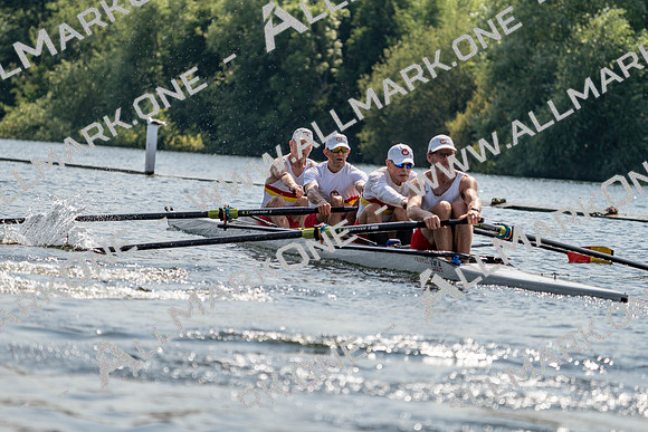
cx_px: 324
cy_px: 216
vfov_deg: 6.7
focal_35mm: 205
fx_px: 3691
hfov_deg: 10.0
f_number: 5.6
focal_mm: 205
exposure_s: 1/1600
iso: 125
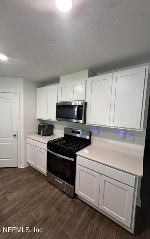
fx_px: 98
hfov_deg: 74.8
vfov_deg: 101.4
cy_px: 120
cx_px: 71
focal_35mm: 15
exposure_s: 1/60
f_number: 2.2
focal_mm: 2.22
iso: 250
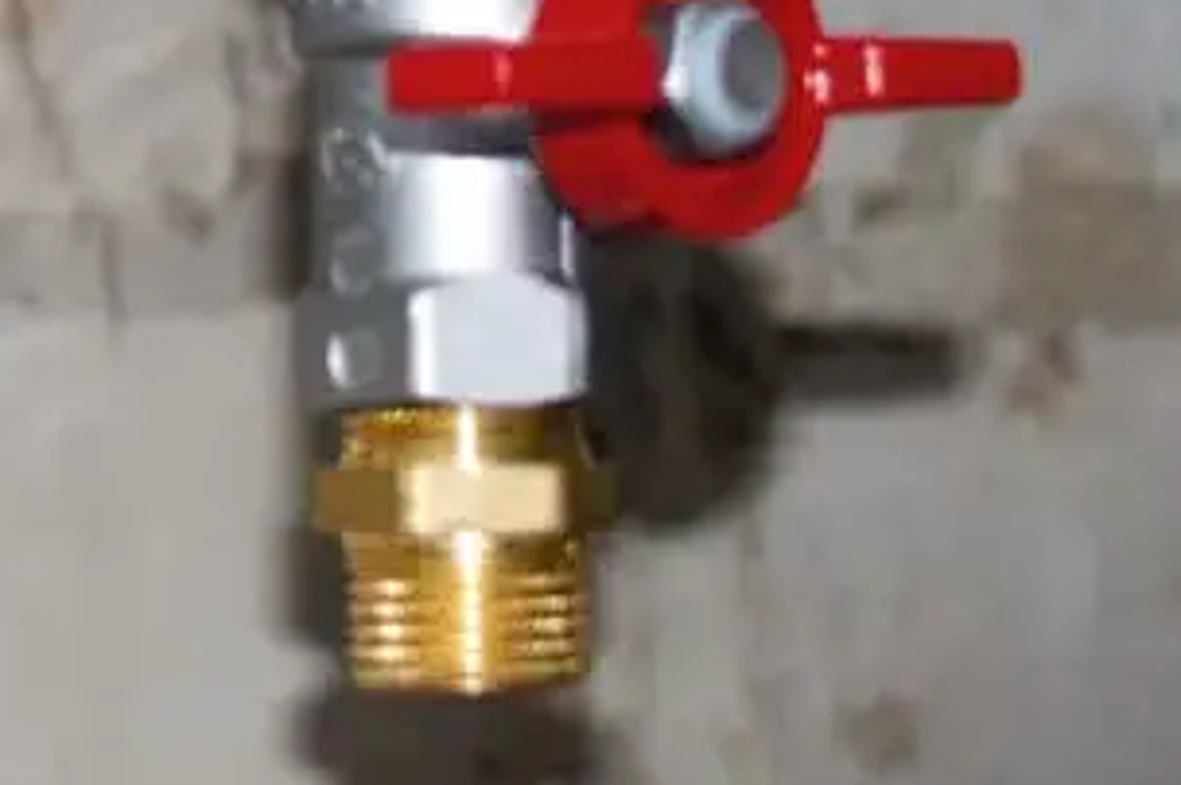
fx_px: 6617
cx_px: -820
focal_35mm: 202
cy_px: -542
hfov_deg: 9.8
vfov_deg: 6.7
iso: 200
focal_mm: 35
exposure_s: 1/60
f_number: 3.2
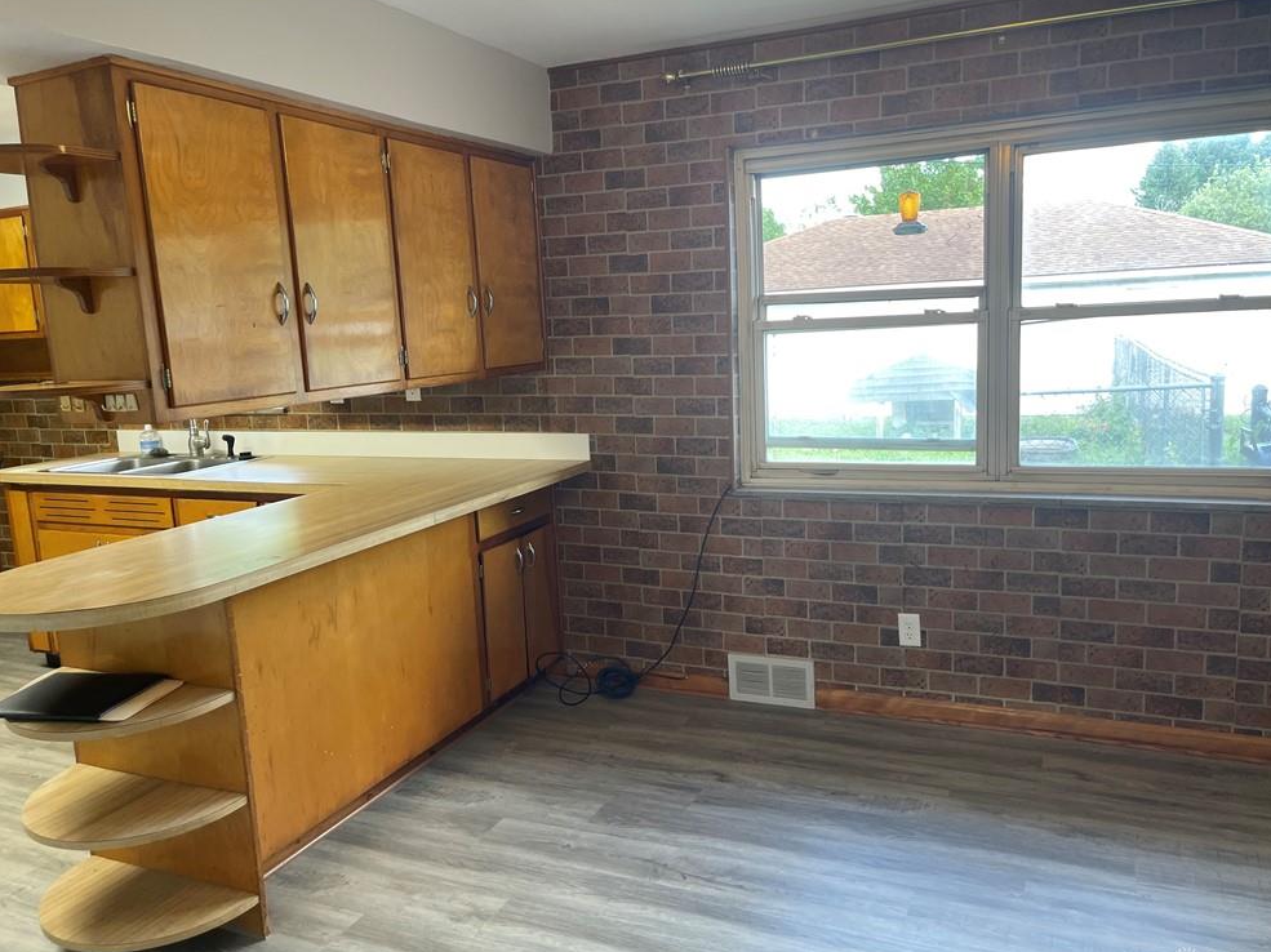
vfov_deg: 53.0
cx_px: 639
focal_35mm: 26
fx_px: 954
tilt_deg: -9.5
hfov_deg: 67.3
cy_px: 482
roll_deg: +2.8
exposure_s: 1/60
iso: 80
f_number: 1.6
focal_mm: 5.1
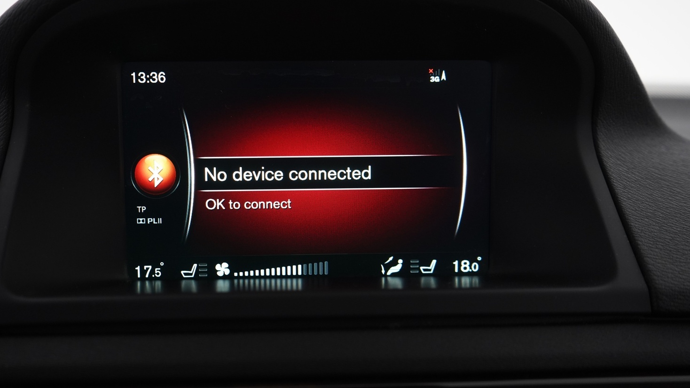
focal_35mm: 37
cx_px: 313
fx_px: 677
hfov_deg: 53.9
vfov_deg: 32.0
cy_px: 181
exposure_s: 1/40
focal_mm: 32
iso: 1600
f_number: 4
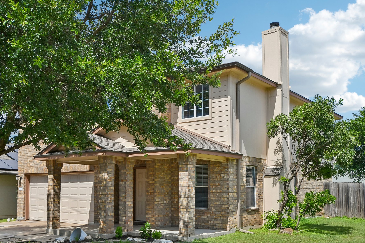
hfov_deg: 50.7
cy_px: 140
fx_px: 385
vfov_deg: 35.0
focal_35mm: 38
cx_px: 176
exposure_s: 1/2000
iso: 400
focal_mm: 22
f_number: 8
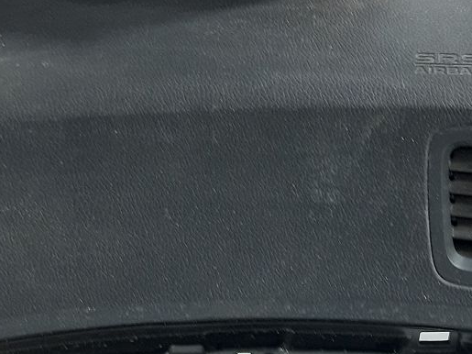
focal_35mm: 89
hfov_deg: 22.0
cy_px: 303
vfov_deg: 16.4
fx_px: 1213
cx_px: 213
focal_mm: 3.93
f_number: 1.7
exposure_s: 1/50
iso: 100
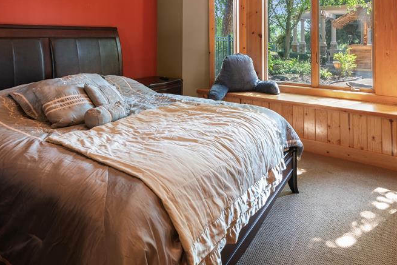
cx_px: 178
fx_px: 276
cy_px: 65
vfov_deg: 49.2
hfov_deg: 71.3
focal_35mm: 25
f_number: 11
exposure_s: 2.5
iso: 100
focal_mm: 16
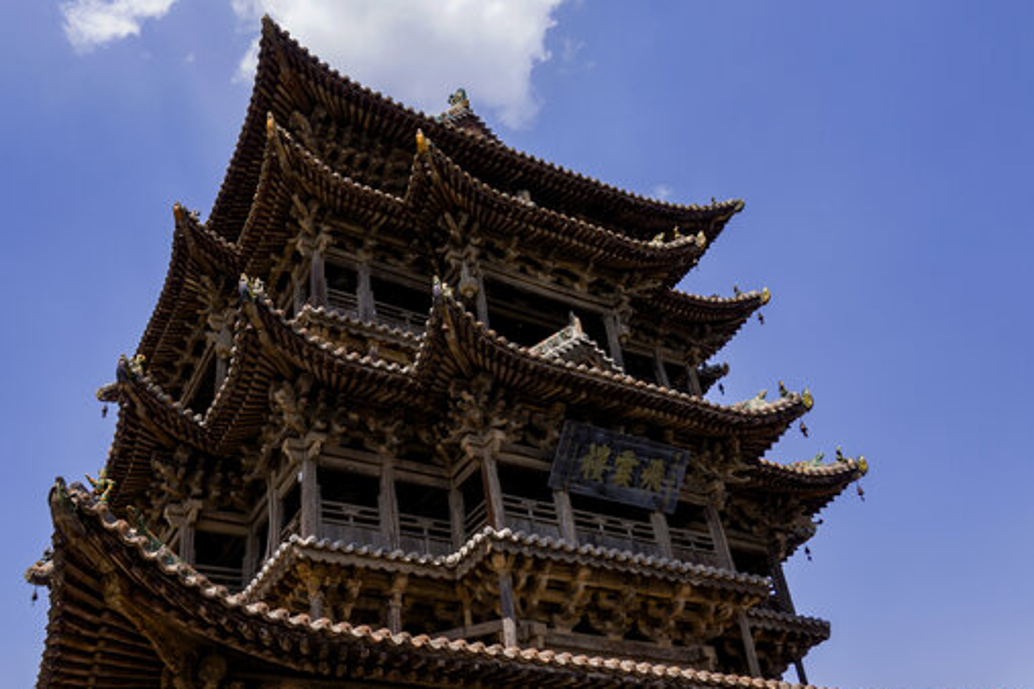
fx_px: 948
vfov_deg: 40.0
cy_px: 351
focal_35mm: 33
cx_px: 502
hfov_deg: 57.2
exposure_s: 1/1250
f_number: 2.8
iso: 100
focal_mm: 11.51
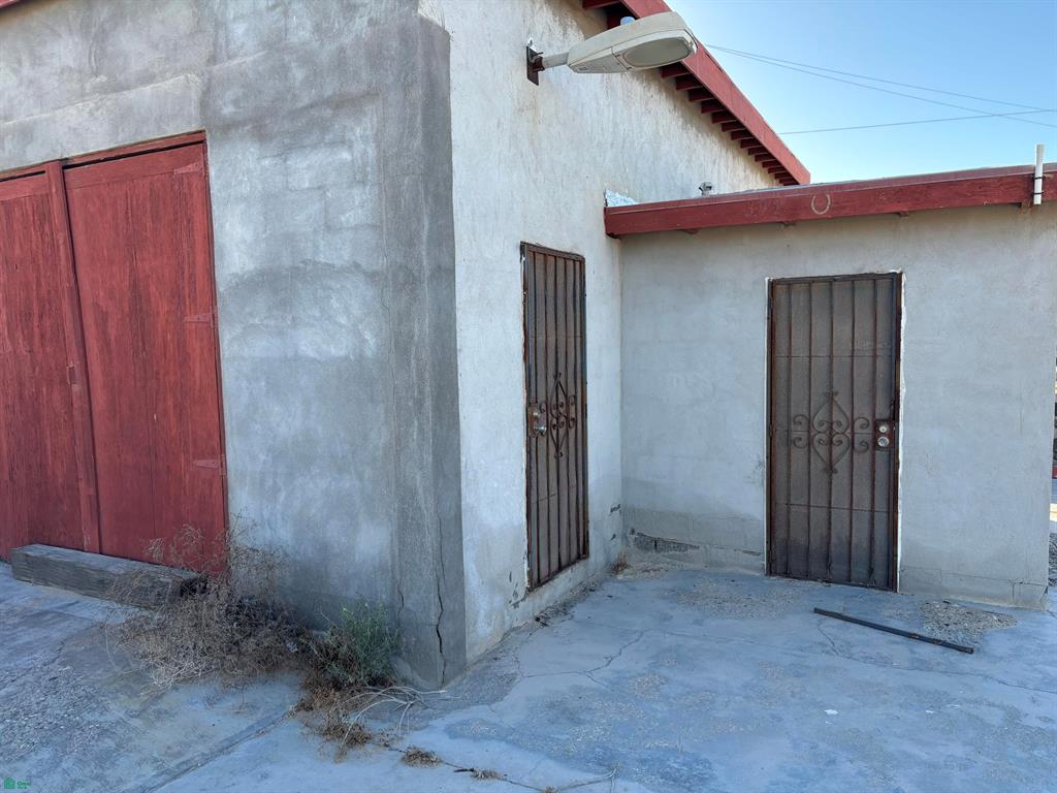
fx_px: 794
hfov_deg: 67.3
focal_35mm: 26
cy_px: 396
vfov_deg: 53.1
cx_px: 528
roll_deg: +2.2
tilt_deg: -4.8
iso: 50
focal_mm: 5.96
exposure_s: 1/707
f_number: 1.6
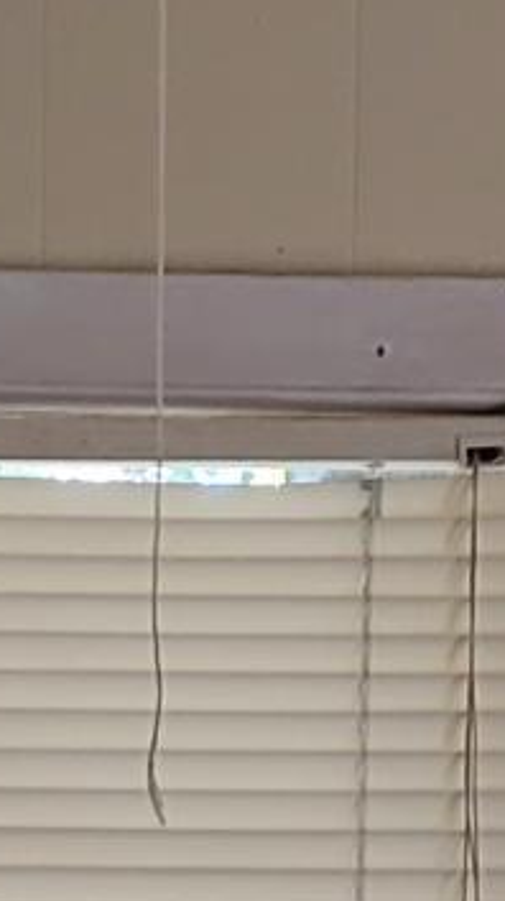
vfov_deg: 7.7
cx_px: 36
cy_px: 2739
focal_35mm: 241
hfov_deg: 5.0
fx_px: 5750
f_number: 1.8
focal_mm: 5.4
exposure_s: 1/119
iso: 64
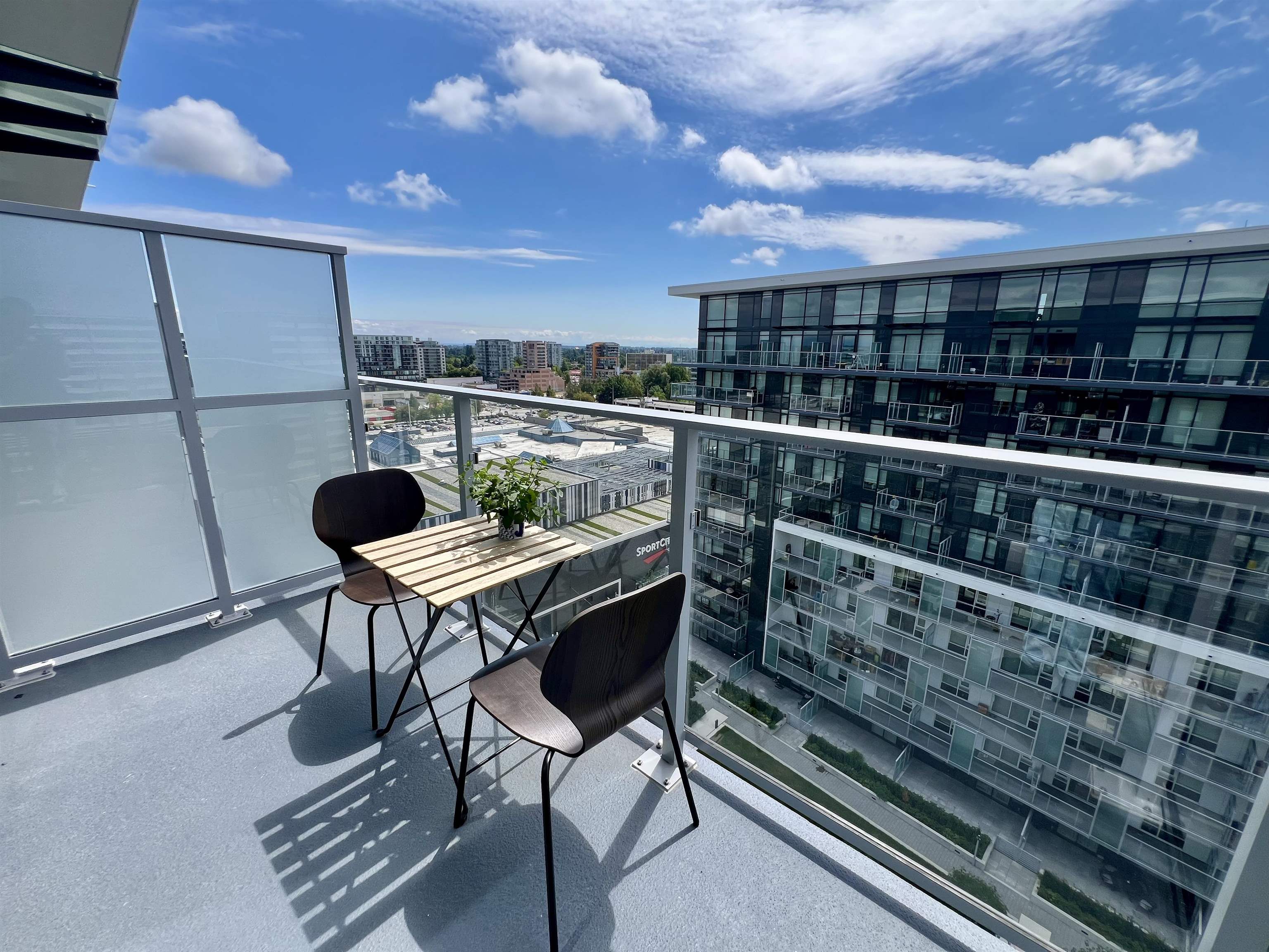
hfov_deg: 106.2
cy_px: 476
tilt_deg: -14.4
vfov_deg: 89.9
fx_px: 477
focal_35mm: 13
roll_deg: -0.6
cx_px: 634
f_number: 1.8
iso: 32
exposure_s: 1/1647
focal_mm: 1.57
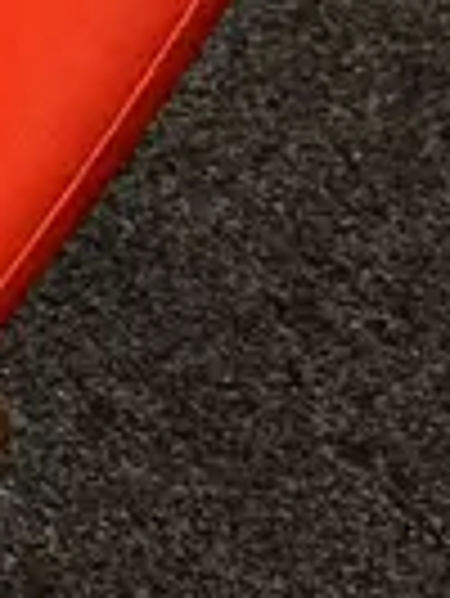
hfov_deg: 7.1
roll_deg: -1.2
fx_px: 3201
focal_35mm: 185
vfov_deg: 10.5
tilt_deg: -37.5
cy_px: -72
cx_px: -945
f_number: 1.78
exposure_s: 1/50
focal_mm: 6.86
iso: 200
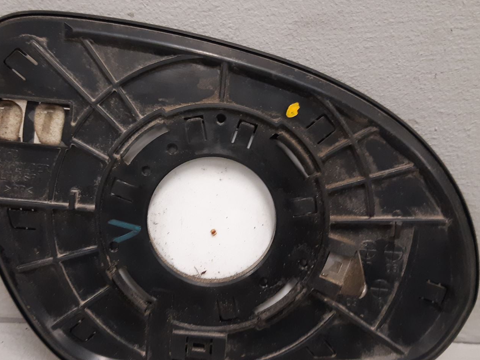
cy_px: 198
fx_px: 582
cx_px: 203
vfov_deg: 34.3
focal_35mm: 42
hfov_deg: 44.7
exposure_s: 1/50
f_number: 1.7
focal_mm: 3.93
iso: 200
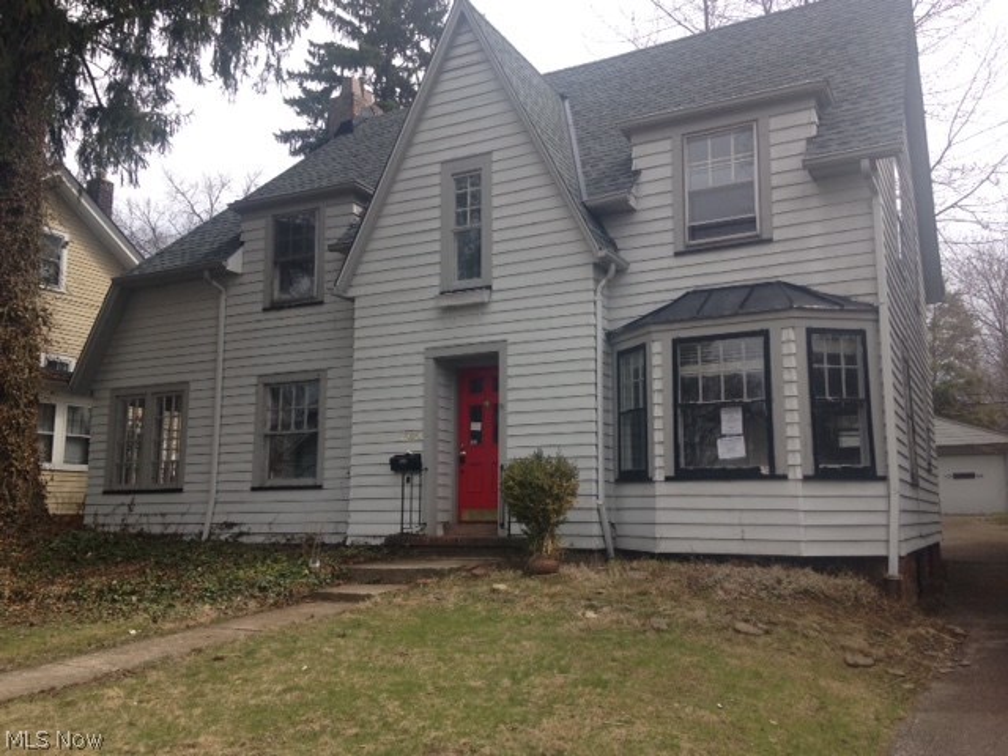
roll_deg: -1.8
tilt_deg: +7.6
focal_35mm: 33
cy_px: 378
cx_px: 504
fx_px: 961
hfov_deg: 55.4
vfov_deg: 42.9
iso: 50
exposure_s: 1/834
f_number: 2.4
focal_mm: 4.12
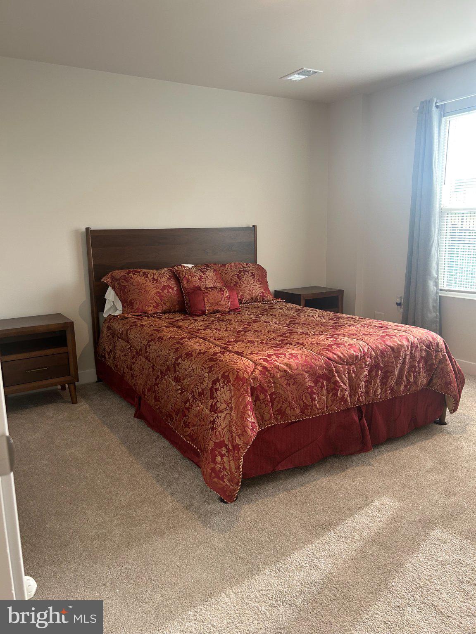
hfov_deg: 53.1
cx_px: 238
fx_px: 477
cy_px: 317
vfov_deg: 67.3
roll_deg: +0.3
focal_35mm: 26
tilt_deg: -12.0
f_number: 1.5
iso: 80
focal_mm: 5.7
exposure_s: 1/60
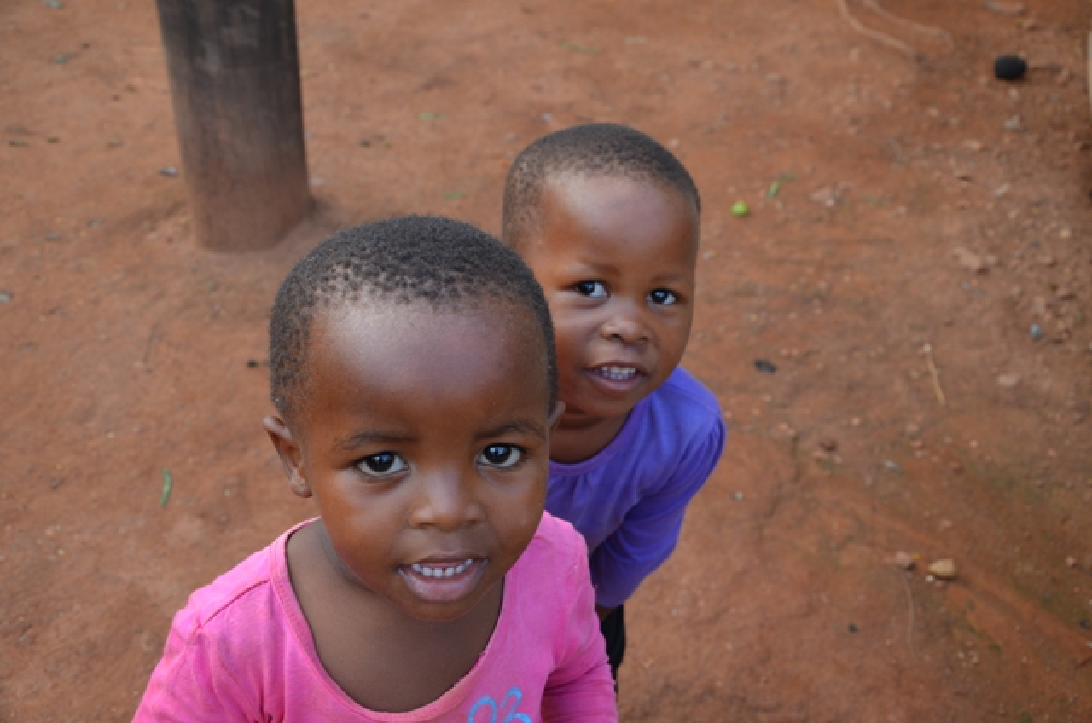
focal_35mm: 39
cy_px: 362
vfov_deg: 34.1
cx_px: 546
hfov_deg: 49.6
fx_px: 1181
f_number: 5.6
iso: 200
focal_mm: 26
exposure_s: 1/125
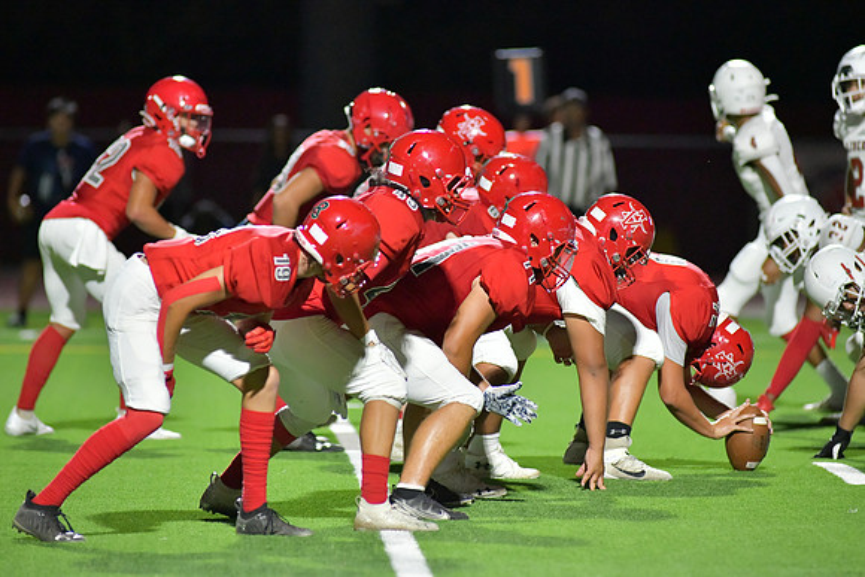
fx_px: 7210
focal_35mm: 300
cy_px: 288
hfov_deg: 6.9
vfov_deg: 4.6
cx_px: 432
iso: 10000
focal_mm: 300
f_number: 4
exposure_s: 1/1250
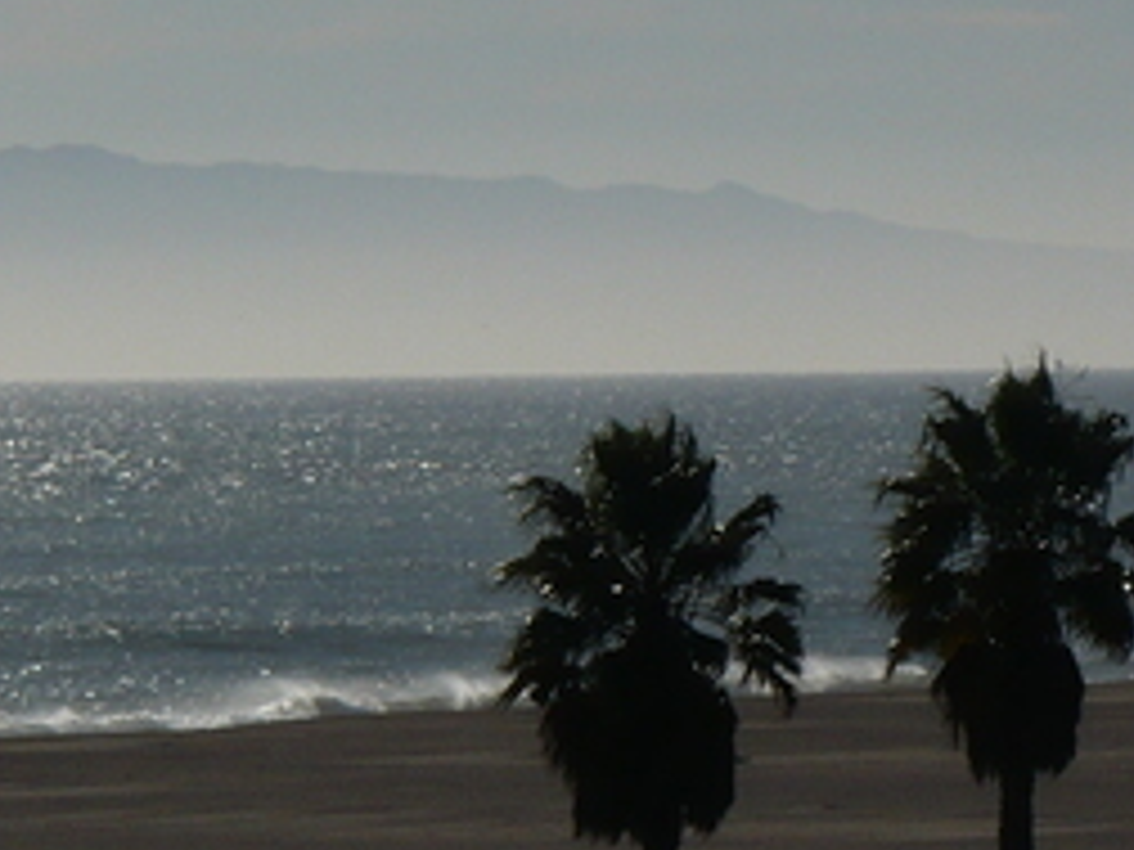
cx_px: 335
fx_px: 17428
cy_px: 63
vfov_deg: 2.8
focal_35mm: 532
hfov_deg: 3.7
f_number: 13
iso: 100
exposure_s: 1/500
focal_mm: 33.1
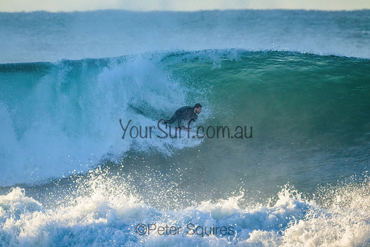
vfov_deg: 1.7
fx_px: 8224
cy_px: 124
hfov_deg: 2.6
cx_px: 185
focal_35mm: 800
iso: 3200
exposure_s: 1/1600
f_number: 11
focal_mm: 800
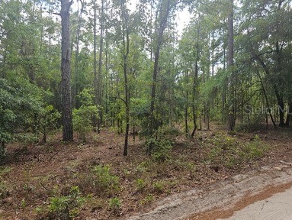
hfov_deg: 71.5
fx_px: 203
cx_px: 149
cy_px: 109
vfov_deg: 56.9
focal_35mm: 24
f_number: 1.7
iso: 12
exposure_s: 1/60
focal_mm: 6.3
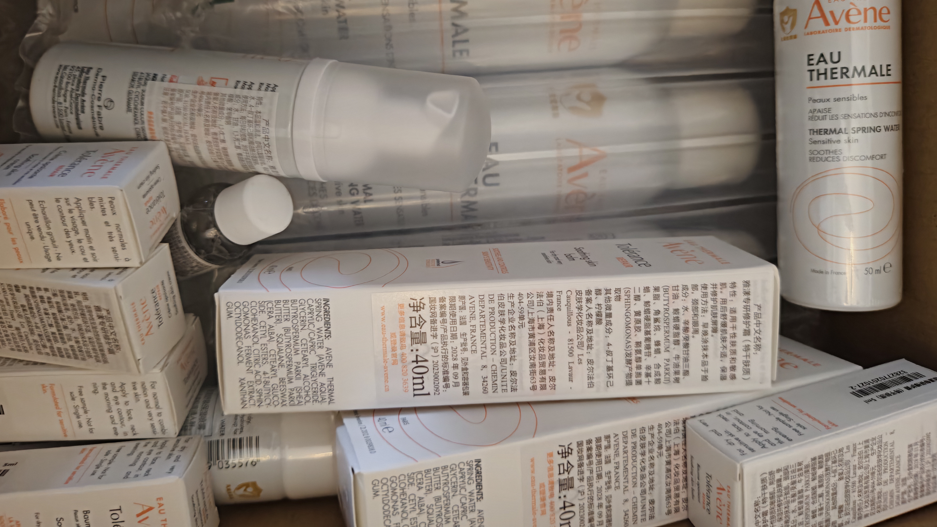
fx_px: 646
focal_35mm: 26
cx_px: 457
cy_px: 182
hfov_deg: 71.9
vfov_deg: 43.9
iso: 1584
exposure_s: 1/138
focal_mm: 5.56
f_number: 1.88
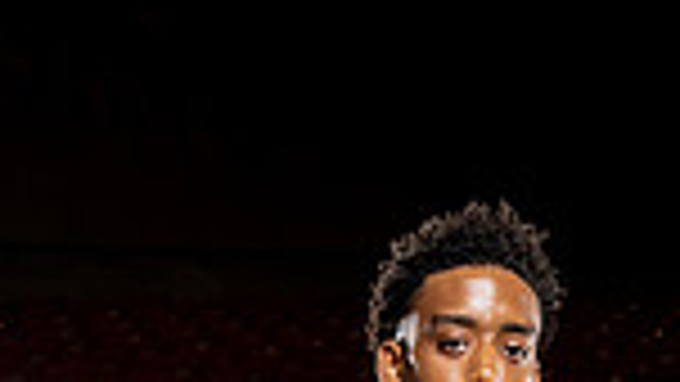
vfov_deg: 9.9
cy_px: 962
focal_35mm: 106
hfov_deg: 20.2
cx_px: 383
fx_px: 1912
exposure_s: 1/250
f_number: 5.6
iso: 320
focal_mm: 34
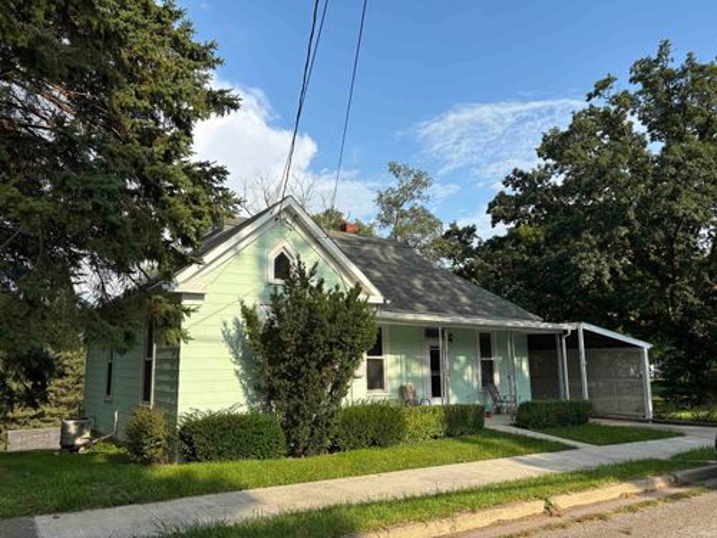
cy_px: 269
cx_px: 358
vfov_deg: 53.1
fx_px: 539
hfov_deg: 67.3
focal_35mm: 26
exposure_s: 1/3106
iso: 50
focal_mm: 5.96
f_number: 1.6
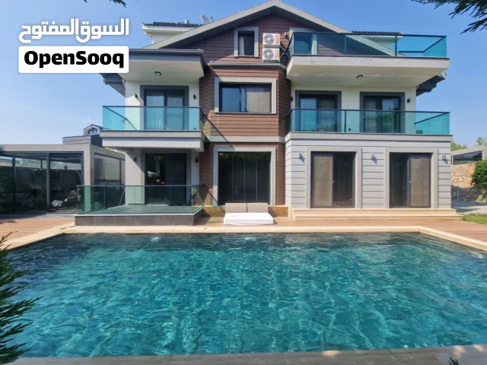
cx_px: 244
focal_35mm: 13
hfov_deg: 106.2
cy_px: 182
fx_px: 183
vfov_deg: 89.9
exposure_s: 1/1640
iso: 50
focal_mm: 2.2
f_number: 2.2
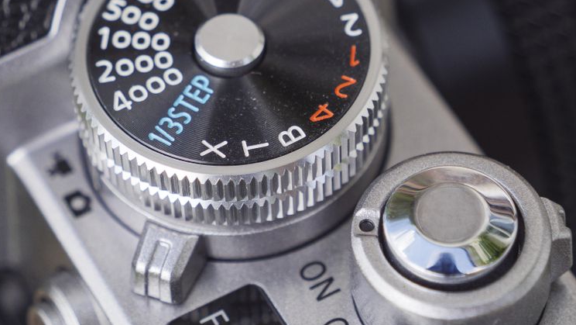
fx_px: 2719
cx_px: 193
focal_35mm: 178
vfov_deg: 6.8
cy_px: 111
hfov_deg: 12.1
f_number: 4.5
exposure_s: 1/500
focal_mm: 44
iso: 200
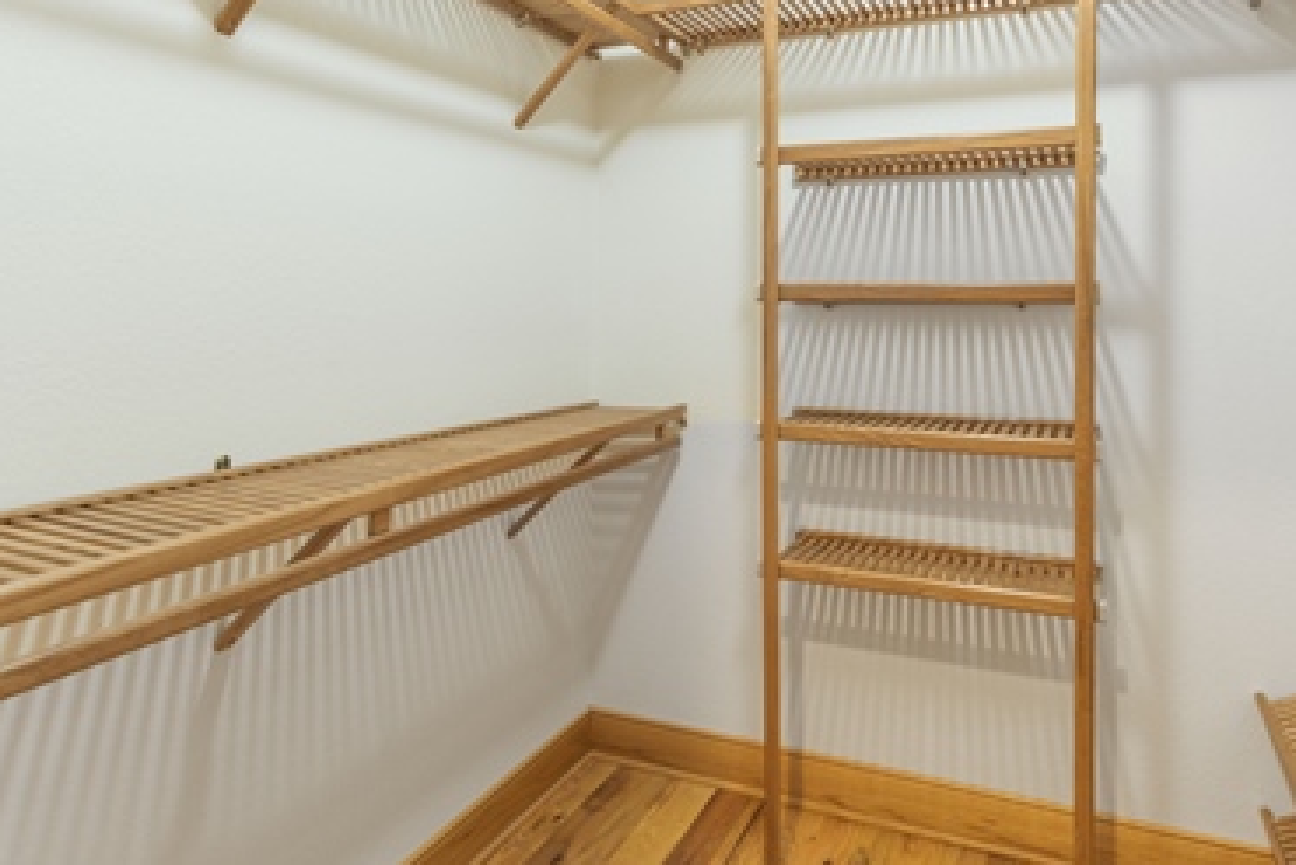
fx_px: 828
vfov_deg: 54.3
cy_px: 305
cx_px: 746
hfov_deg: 75.6
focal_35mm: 23
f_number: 7.1
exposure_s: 1/3
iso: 320
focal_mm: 17
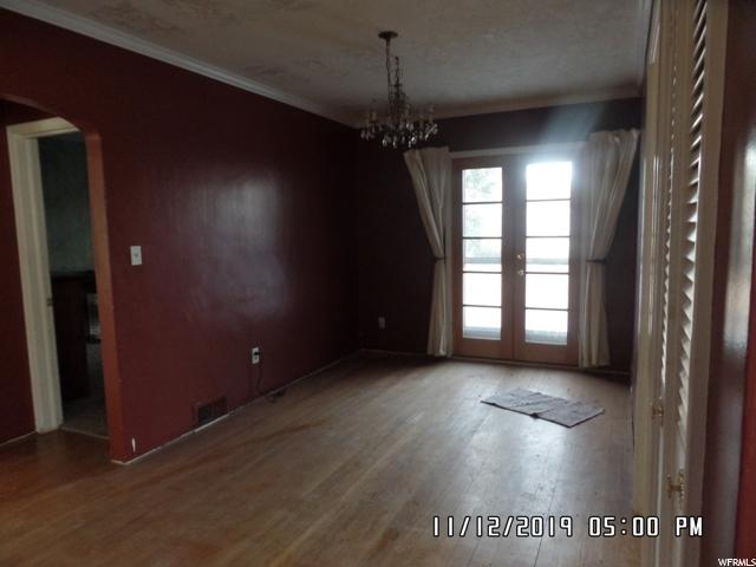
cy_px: 284
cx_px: 378
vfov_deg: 58.9
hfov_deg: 73.9
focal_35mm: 23
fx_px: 502
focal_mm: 4.1
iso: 400
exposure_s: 1/30
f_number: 2.8
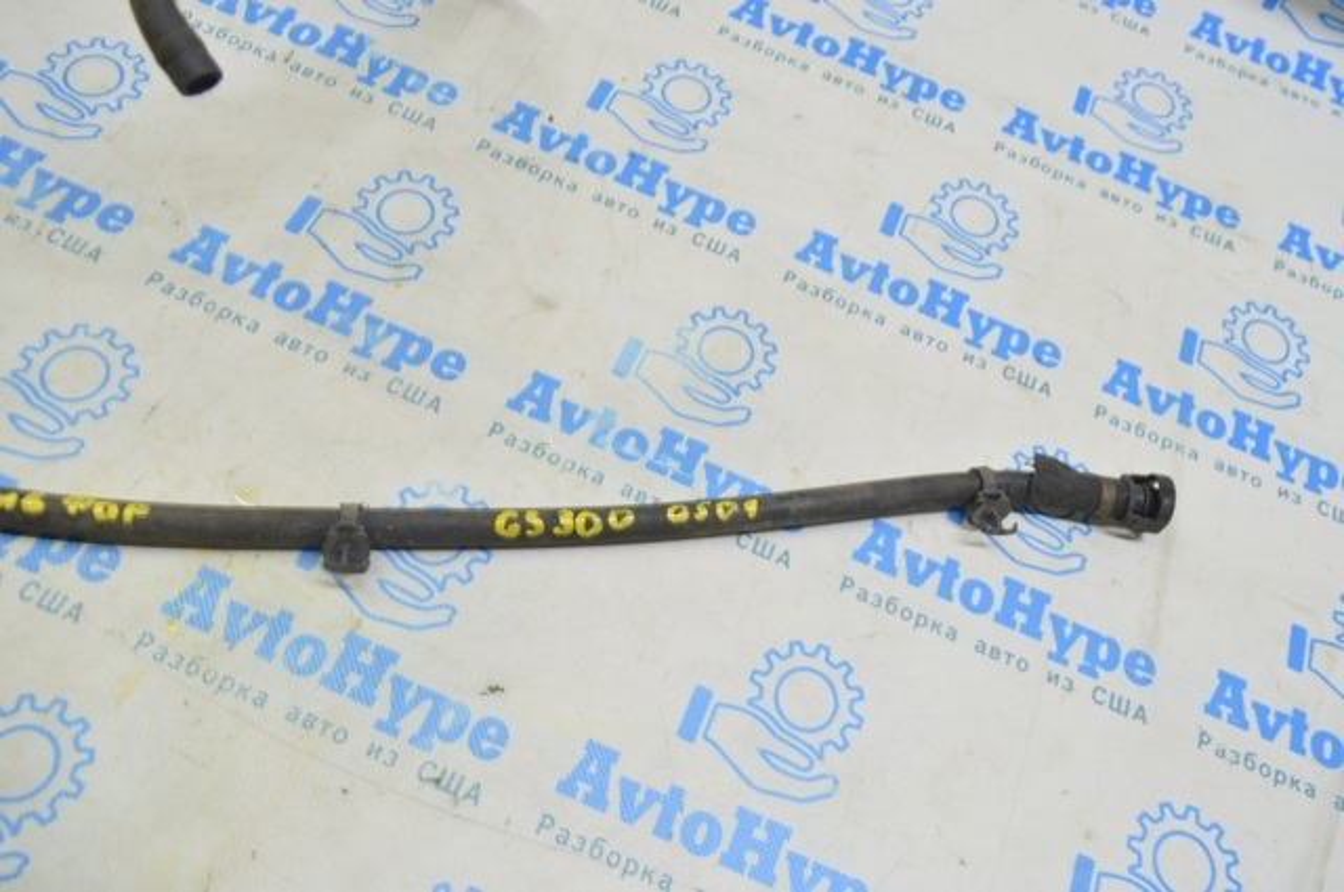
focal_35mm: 27
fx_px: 1007
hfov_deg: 67.4
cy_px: 446
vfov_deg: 47.8
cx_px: 672
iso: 400
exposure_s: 1/20
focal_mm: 18
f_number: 5.6
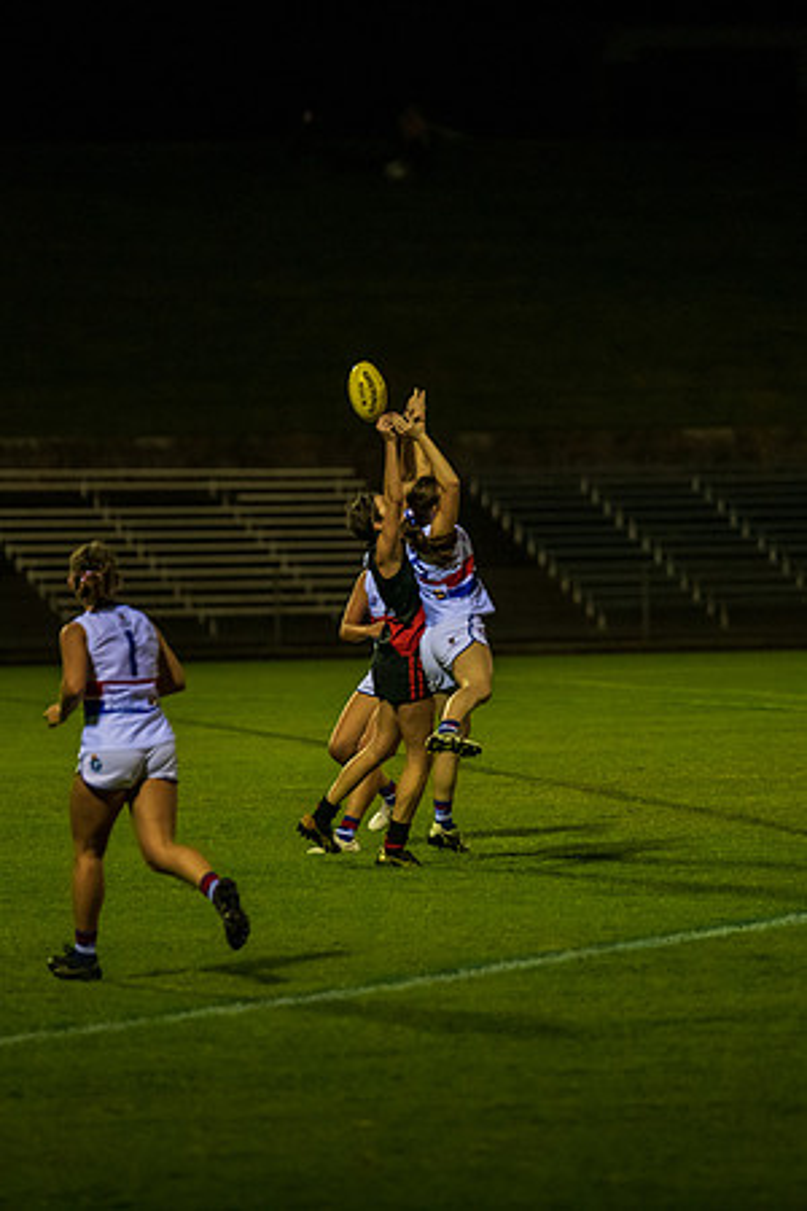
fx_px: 10087
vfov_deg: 6.9
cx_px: 397
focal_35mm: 300
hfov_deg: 4.6
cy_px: 606
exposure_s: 1/1000
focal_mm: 200
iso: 3200
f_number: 2.8
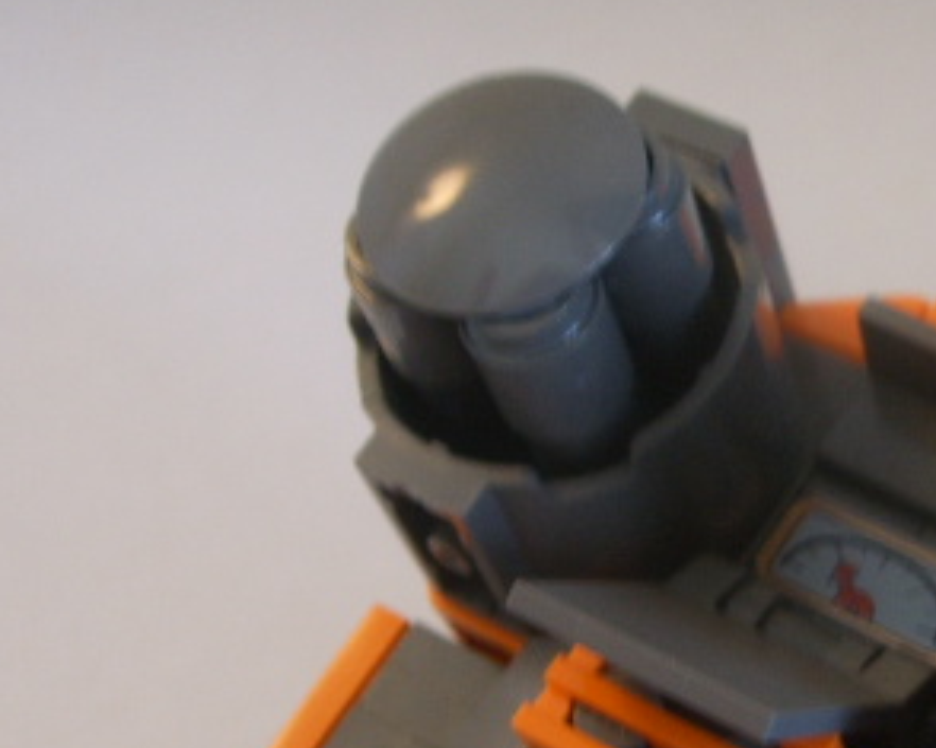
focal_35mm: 83
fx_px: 2299
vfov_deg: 18.3
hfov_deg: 22.6
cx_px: 783
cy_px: 617
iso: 63
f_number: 3.5
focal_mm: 6.6
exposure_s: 1/20
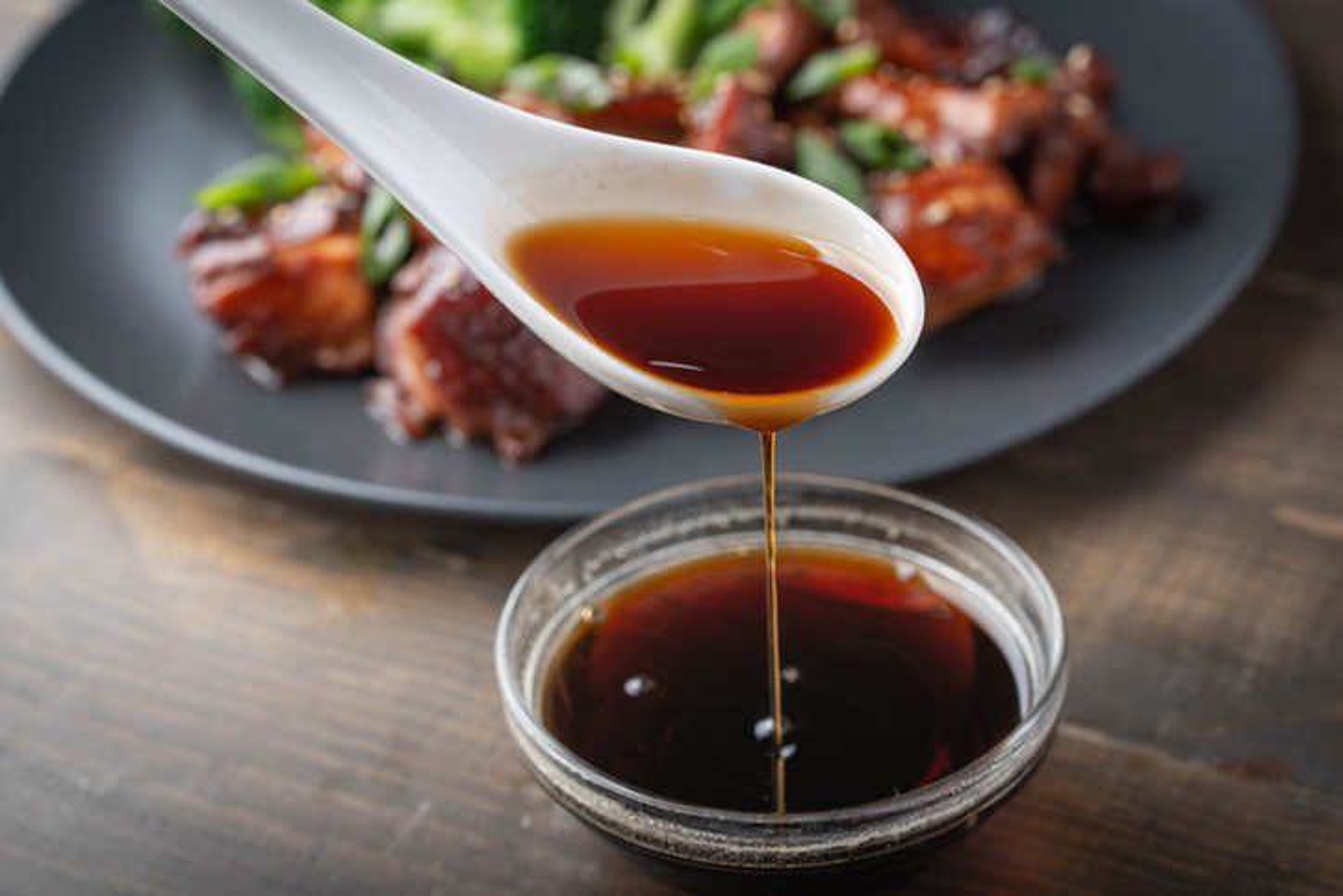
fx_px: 3358
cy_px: 448
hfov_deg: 22.6
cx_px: 672
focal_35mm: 90
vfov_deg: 15.2
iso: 200
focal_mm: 90
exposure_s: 1/180
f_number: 8
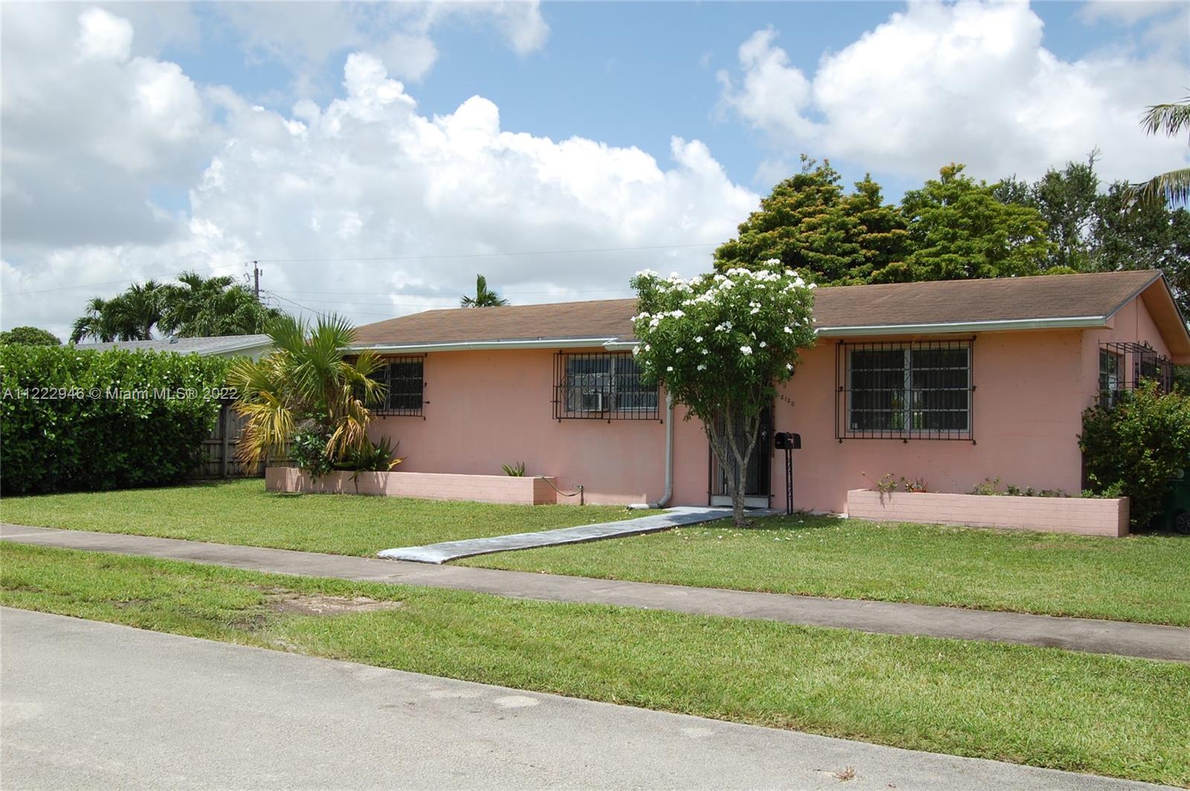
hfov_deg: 53.2
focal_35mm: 36
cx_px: 595
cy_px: 396
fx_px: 1189
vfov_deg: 36.8
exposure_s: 1/320
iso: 200
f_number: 9
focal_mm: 24
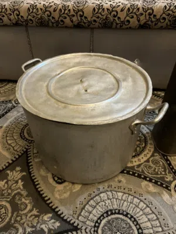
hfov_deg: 53.1
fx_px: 176
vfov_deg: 67.3
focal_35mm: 26
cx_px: 88
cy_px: 117
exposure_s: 1/33
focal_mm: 5.1
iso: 640
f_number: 1.6
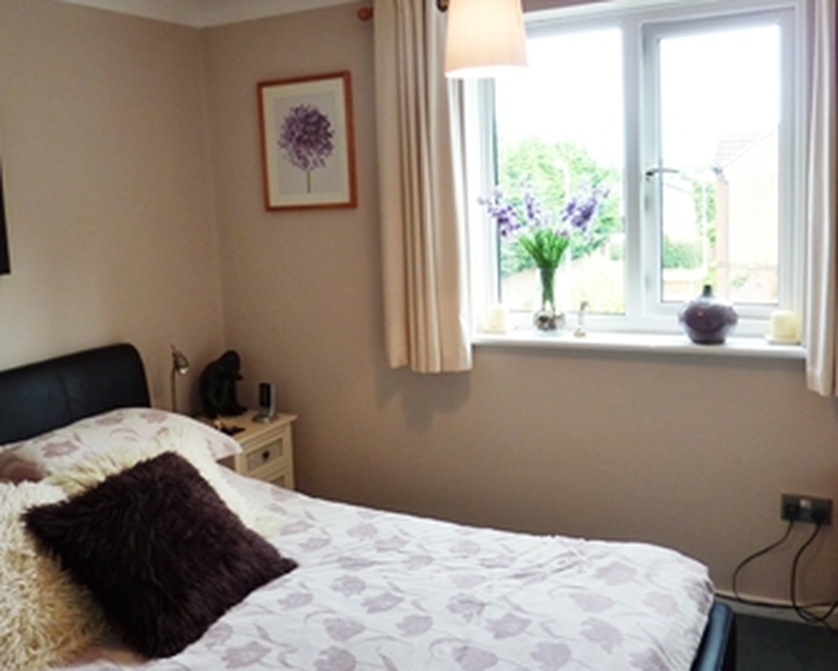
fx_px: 868
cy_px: 298
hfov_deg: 51.4
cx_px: 368
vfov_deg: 42.2
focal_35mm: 35
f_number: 3.3
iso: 80
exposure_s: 1/50
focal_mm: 4.1
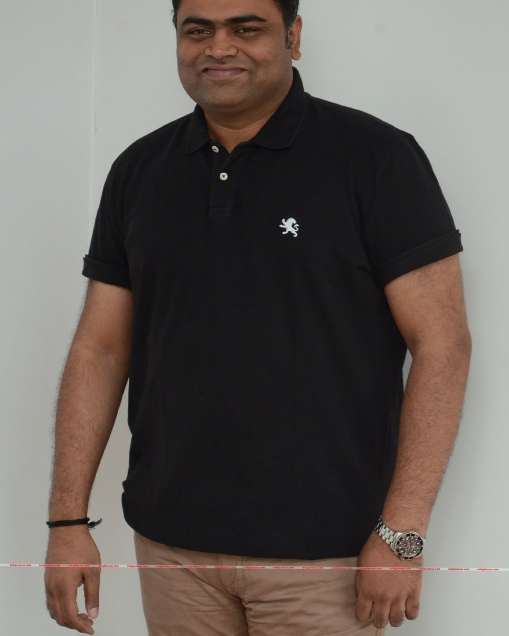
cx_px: 254
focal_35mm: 113
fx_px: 2127
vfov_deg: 17.0
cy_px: 297
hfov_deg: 13.6
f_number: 5.6
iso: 2000
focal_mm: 66
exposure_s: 1/125
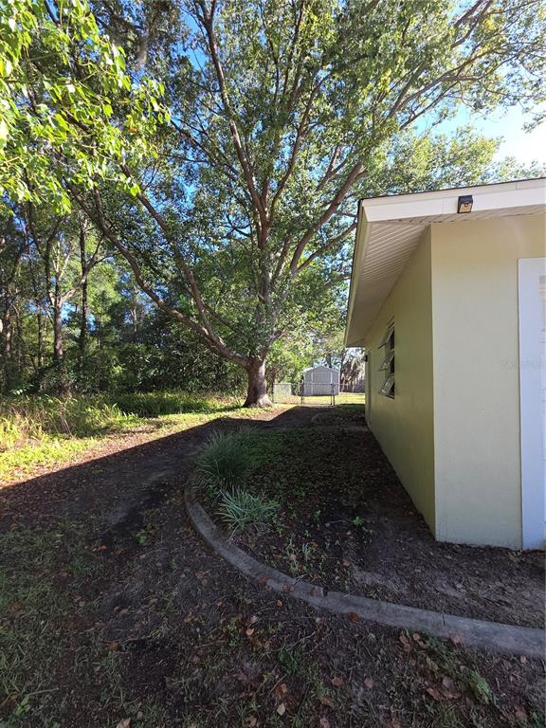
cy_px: 364
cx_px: 273
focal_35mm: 13
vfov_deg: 106.2
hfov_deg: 89.9
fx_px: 273
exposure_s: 1/322
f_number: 2.2
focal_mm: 2.2
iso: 50
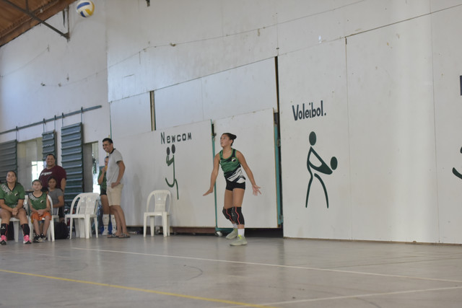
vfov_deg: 18.2
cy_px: 154
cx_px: 231
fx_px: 963
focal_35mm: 75
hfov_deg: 27.0
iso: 800
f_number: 2
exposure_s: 1/640
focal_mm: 50
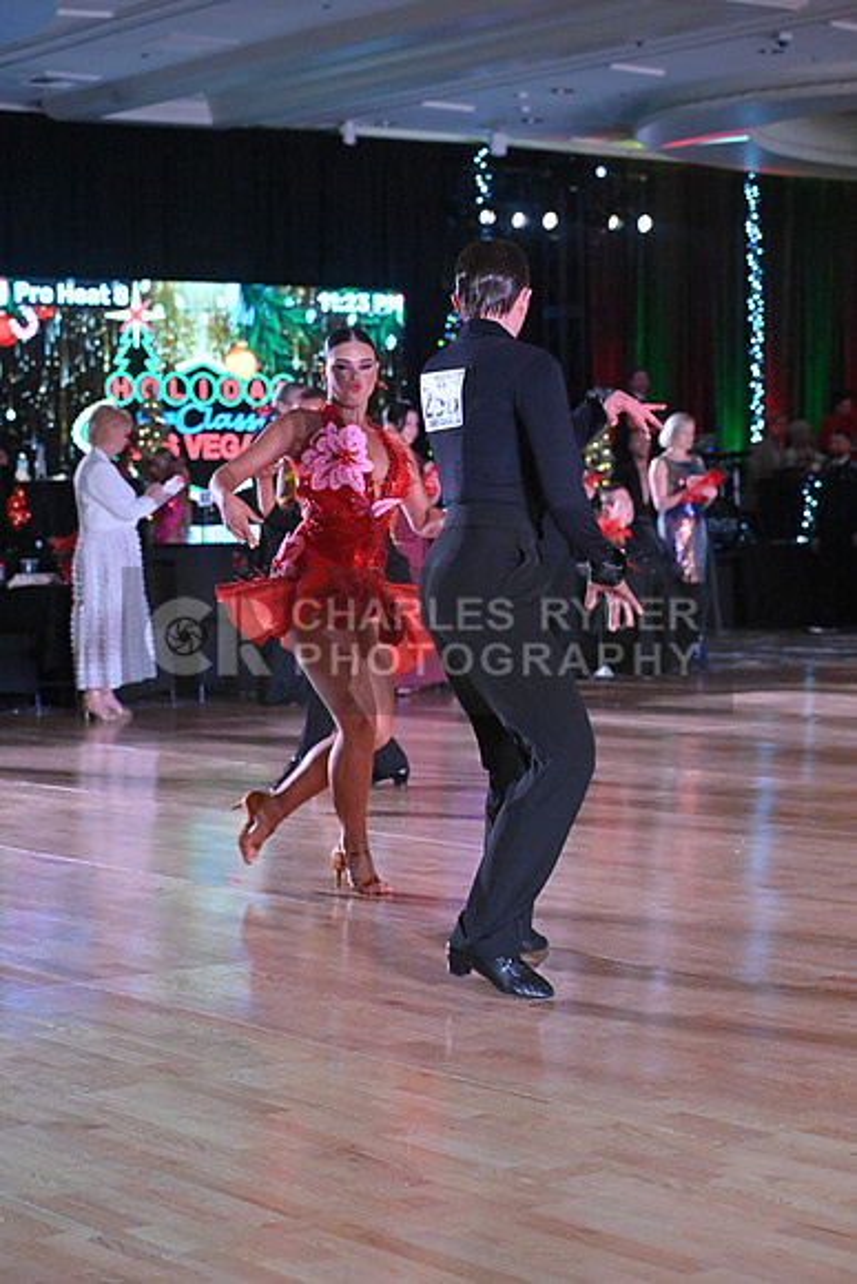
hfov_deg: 17.1
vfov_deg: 25.4
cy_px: 642
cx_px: 428
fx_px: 2855
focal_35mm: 80
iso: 6400
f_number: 5.6
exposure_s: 1/400
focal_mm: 80
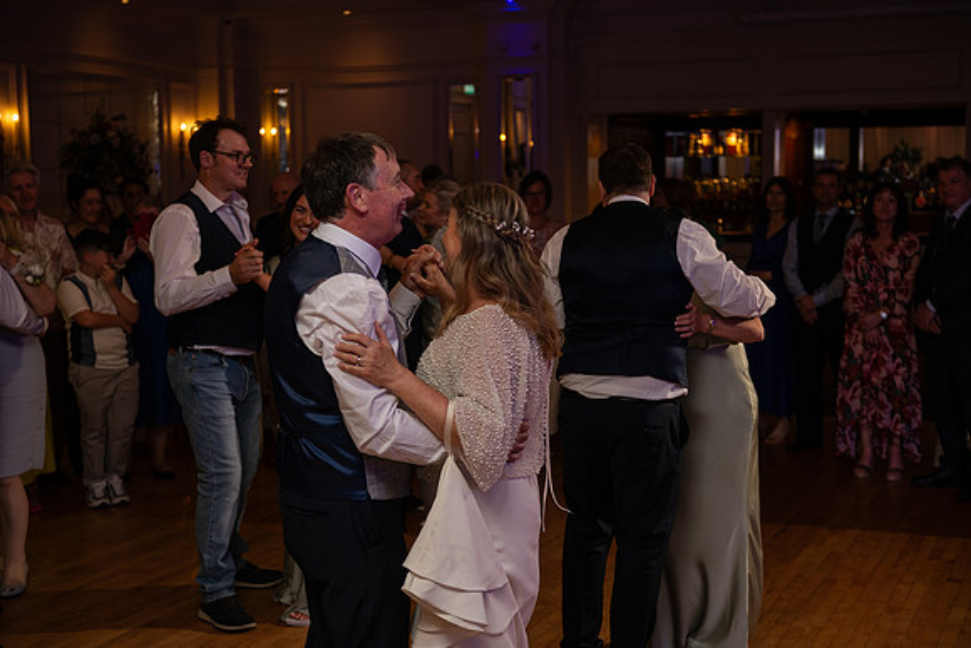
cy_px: 324
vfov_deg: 26.0
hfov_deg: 38.2
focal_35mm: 52
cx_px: 486
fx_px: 1403
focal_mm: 52
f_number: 3.5
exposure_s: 1/160
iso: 500
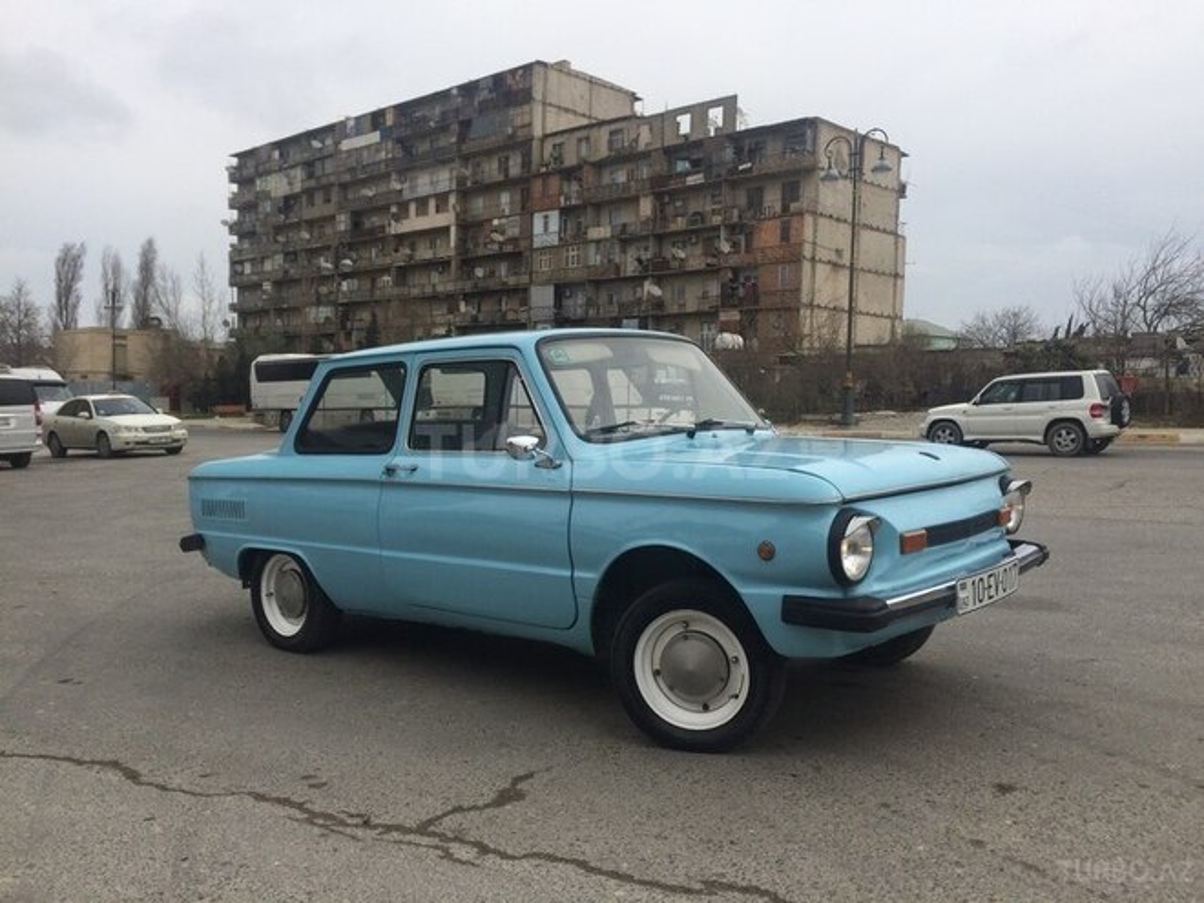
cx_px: 602
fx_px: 1009
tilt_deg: -2.4
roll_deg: -1.7
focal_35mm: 29
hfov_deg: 61.7
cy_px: 452
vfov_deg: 48.2
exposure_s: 1/2740
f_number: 2.2
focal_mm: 4.15
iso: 32
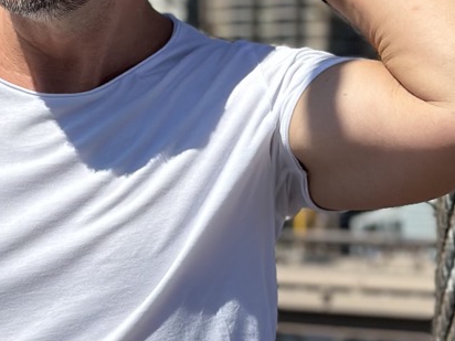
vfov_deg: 9.1
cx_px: -45
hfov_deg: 11.9
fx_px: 2143
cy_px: 211
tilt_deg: -1.8
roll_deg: +0.0
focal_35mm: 163
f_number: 1.78
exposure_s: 1/8929
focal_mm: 6.86
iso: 100
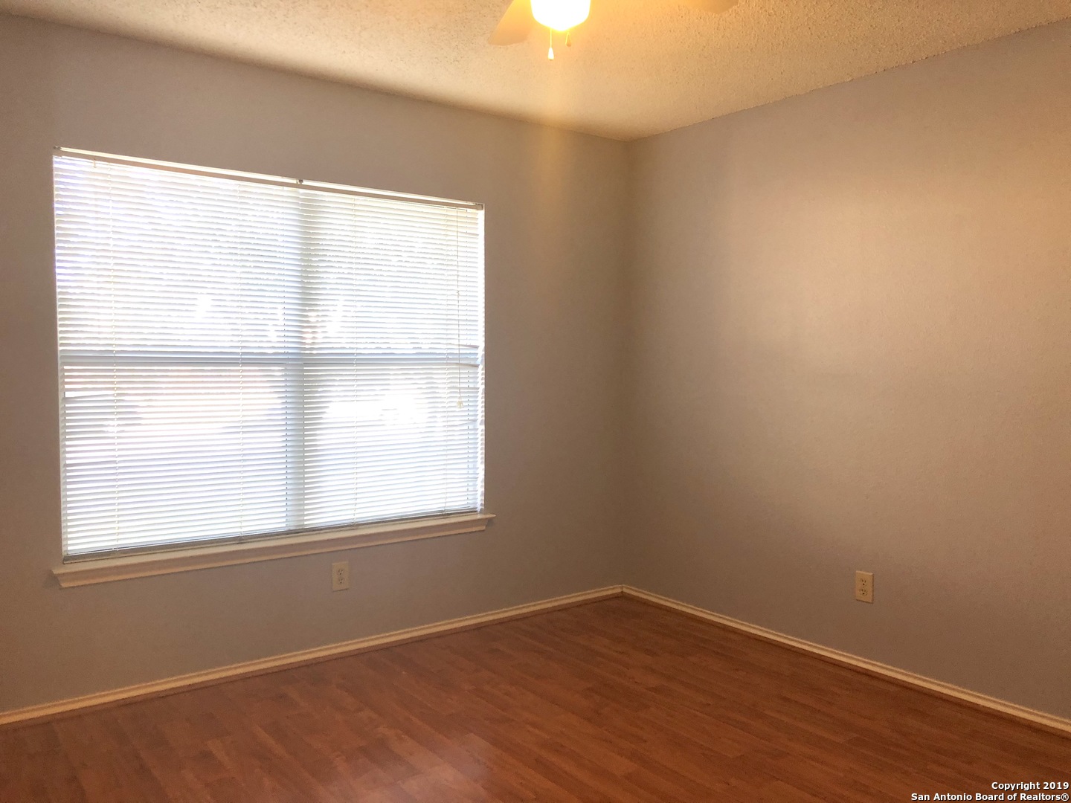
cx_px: 536
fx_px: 866
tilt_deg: -2.3
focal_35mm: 28
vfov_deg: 49.7
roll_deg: +0.7
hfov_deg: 63.4
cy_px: 402
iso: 32
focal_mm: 4
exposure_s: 1/24
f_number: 1.8
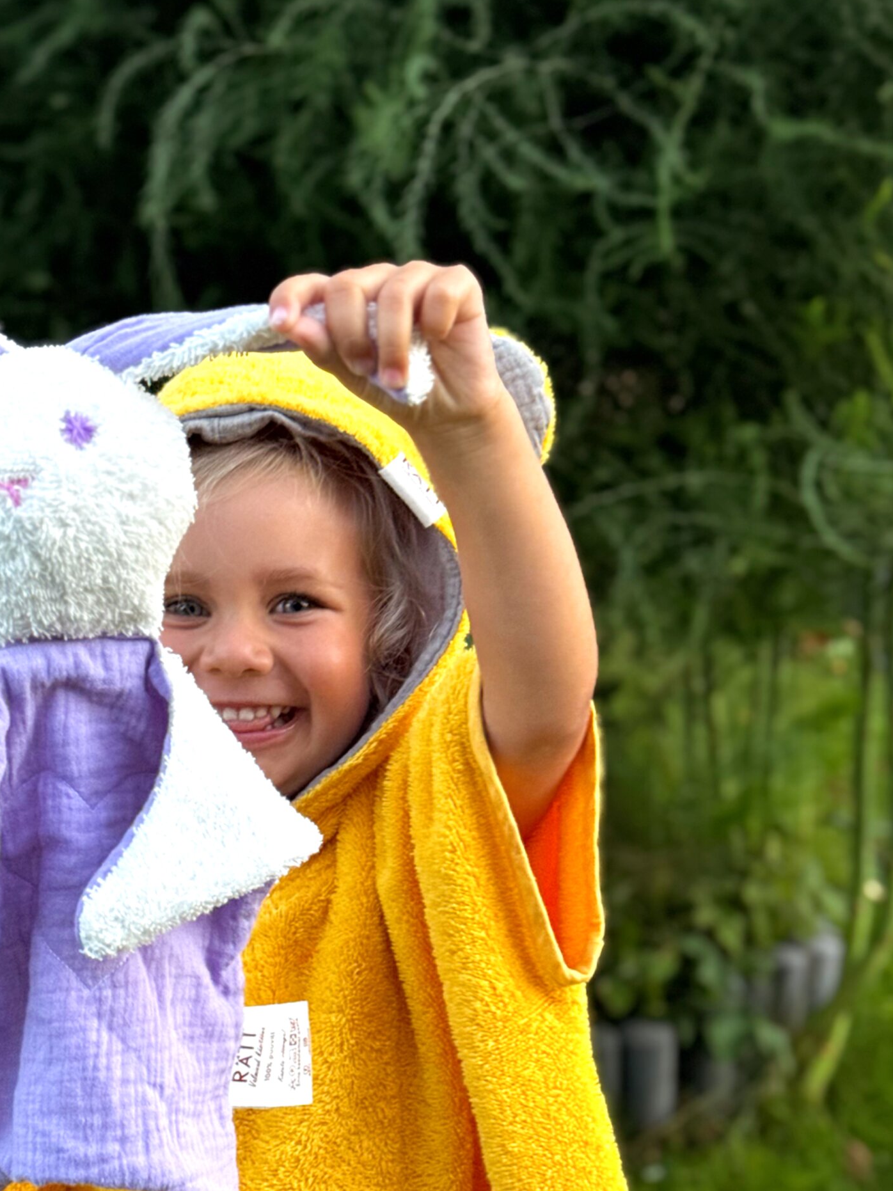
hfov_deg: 22.2
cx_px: 345
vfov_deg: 29.3
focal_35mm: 66
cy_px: 740
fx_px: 2271
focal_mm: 6.76
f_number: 1.78
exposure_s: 1/74
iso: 100
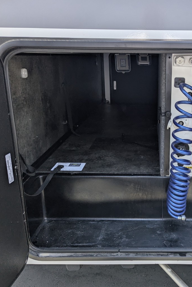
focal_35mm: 34
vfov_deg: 55.8
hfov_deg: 37.5
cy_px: 142
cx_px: 153
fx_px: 272
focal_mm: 6.81
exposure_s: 1/515
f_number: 1.85
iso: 50
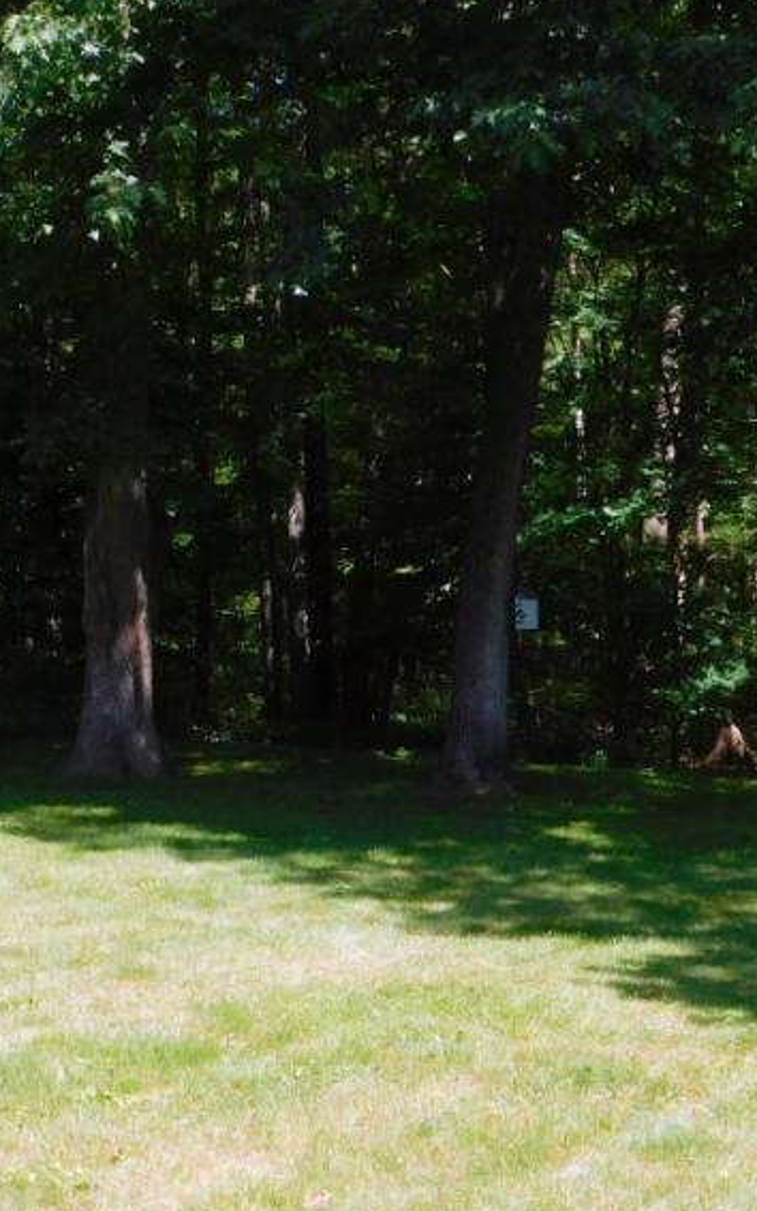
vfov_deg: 29.7
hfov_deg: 18.9
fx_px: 2276
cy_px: 725
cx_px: 404
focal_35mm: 69
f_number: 3.5
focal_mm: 6.3
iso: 125
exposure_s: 1/500
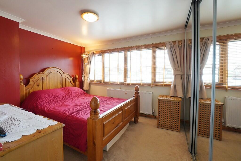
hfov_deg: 100.4
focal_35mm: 15
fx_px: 100
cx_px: 120
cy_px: 80
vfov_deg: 77.3
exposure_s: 1/20
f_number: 8
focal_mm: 10
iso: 640
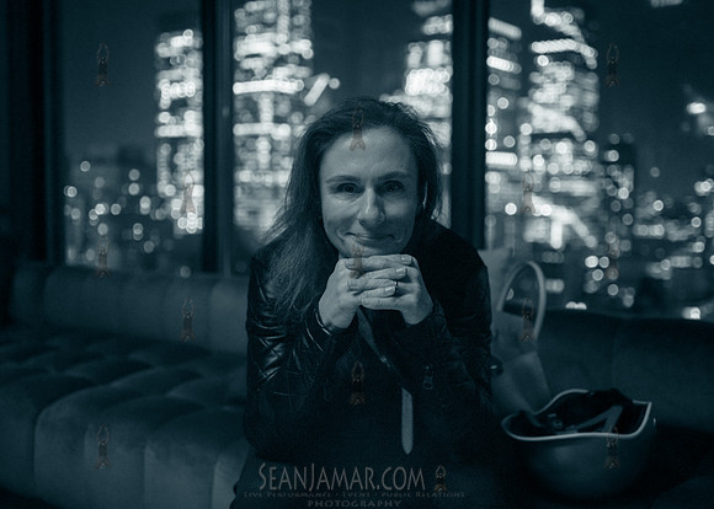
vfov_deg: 35.6
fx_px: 793
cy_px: 239
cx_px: 354
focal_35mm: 39
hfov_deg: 48.5
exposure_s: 1/125
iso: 10000
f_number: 2.5
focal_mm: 35
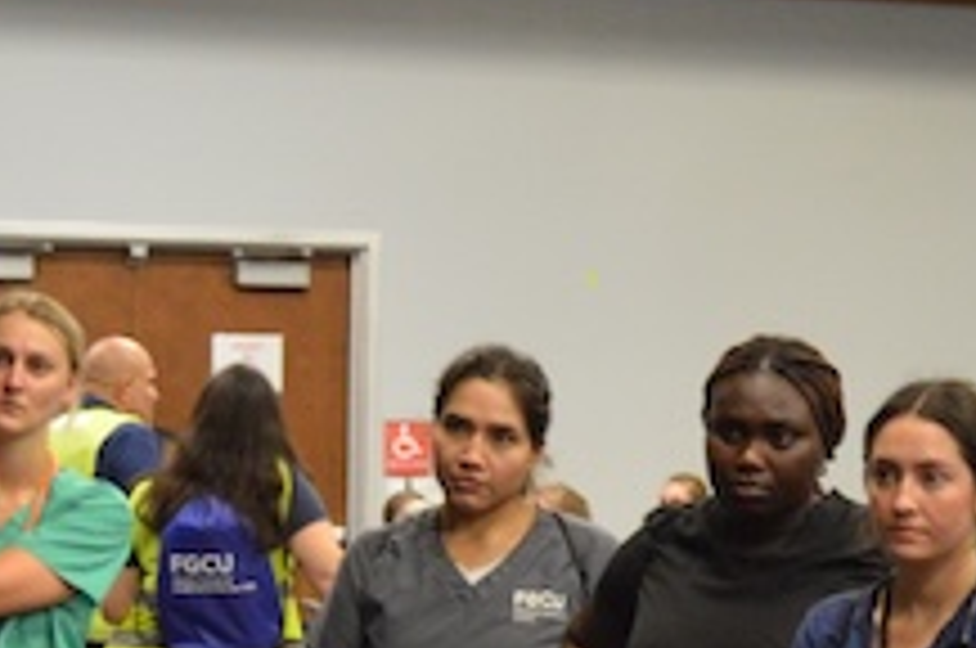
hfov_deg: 12.1
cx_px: 634
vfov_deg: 8.0
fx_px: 4602
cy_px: 830
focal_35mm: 170
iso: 1100
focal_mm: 24
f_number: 3.8
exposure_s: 1/60
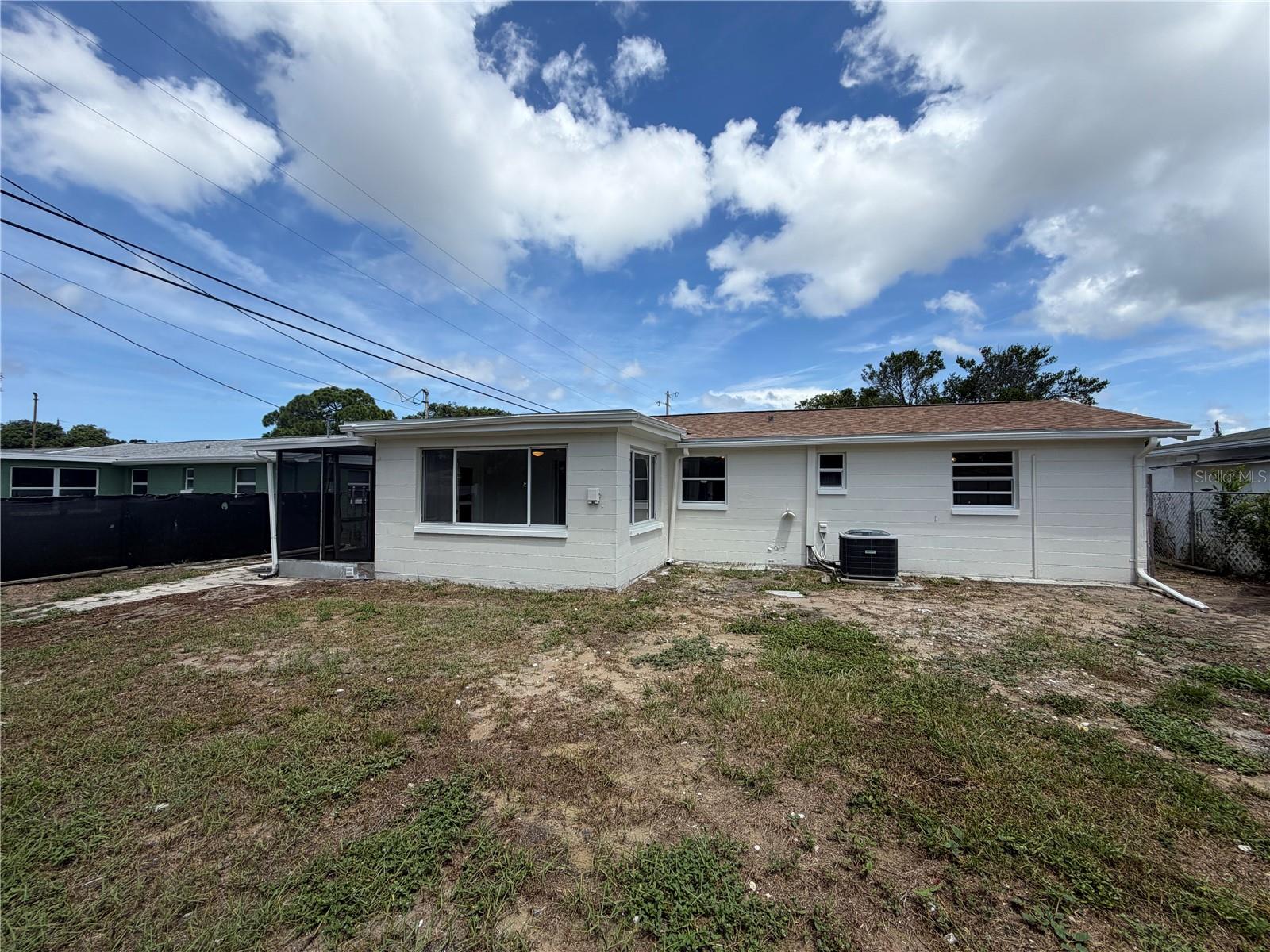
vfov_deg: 85.7
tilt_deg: +1.5
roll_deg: +0.1
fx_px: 514
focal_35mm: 14
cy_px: 476
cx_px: 635
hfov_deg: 102.1
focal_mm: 2.22
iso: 20
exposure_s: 1/1017
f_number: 2.2
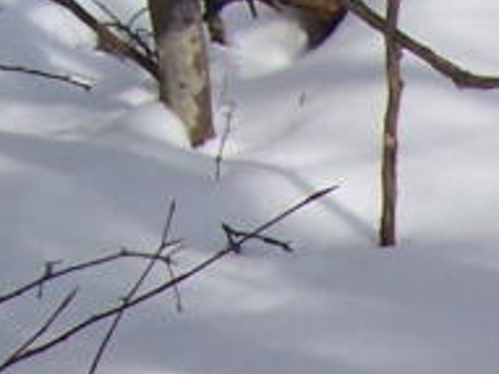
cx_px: 912
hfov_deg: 9.2
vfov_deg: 7.0
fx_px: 2939
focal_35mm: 204
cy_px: 782
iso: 80
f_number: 4
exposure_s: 1/1000
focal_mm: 6.3
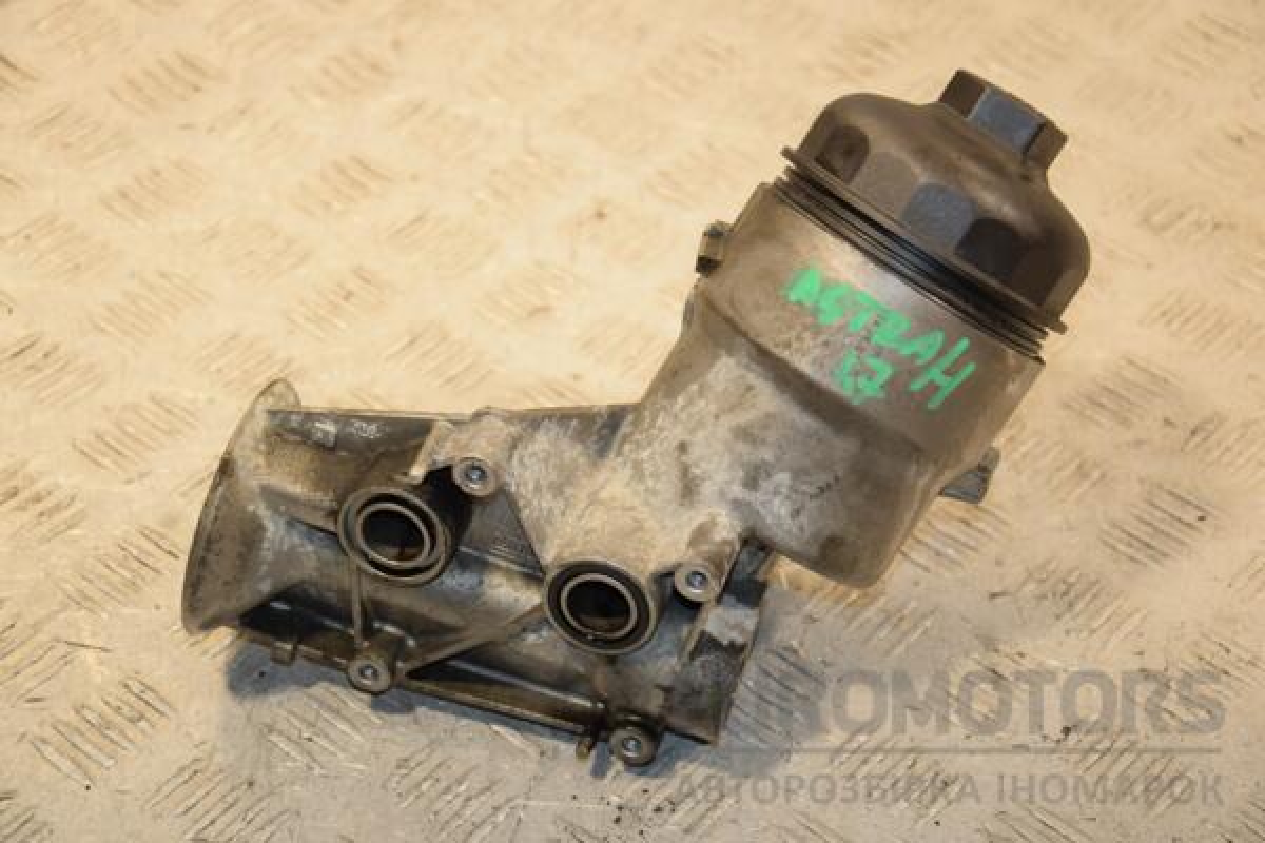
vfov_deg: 17.5
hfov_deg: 26.0
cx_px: 632
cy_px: 422
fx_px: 2741
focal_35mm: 78
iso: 800
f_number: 5
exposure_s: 1/200
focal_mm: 52
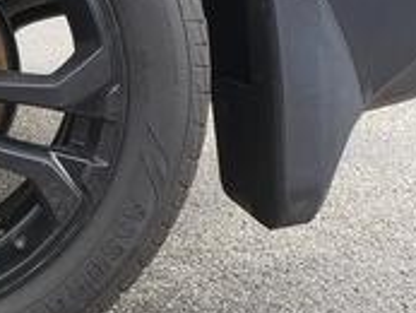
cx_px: -108
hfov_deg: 19.1
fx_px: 1154
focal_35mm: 96
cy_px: 104
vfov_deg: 15.4
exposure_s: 1/127
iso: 50
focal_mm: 4.3
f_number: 2.4
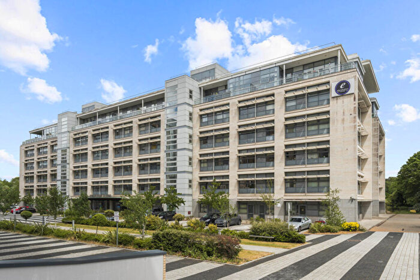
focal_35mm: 24
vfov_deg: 54.1
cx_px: 210
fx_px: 274
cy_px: 140
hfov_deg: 74.9
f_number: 7.1
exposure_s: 1/160
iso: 320
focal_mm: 23.5
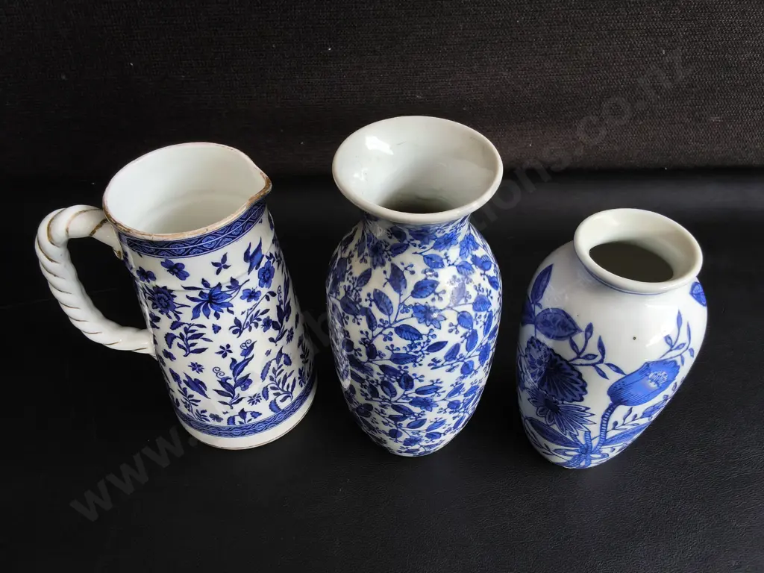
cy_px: 286
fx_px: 596
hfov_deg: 65.3
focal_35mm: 27
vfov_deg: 51.4
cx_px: 382
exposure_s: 1/100
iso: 40
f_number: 2
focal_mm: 2.87
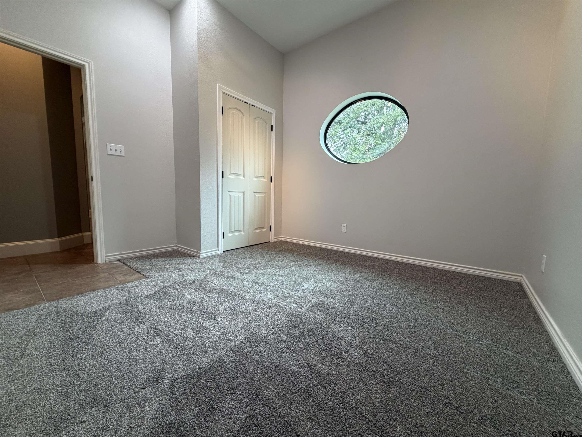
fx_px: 235
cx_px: 291
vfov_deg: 85.7
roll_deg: -0.6
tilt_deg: -5.4
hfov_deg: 102.1
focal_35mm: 14
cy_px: 218
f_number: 2.2
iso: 320
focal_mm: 2.22
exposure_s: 1/120
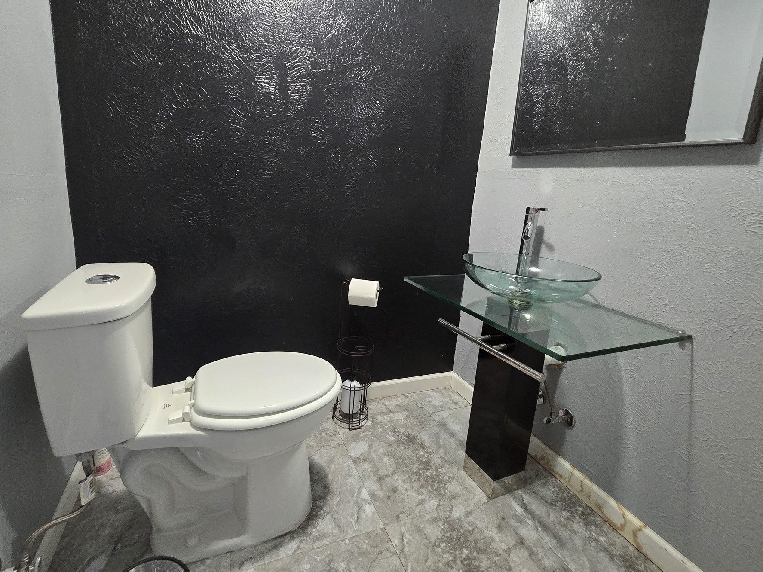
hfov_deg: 98.0
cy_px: 252
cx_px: 350
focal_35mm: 15
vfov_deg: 81.4
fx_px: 331
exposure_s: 1/60
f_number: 2.2
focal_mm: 2.2
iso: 800
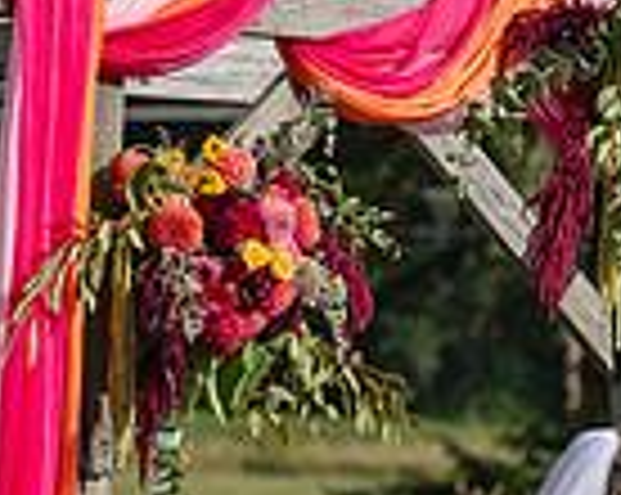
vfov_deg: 3.6
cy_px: 776
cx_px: 860
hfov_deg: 4.6
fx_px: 7763
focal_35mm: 423
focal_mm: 107
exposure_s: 1/4000
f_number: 4.5
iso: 400
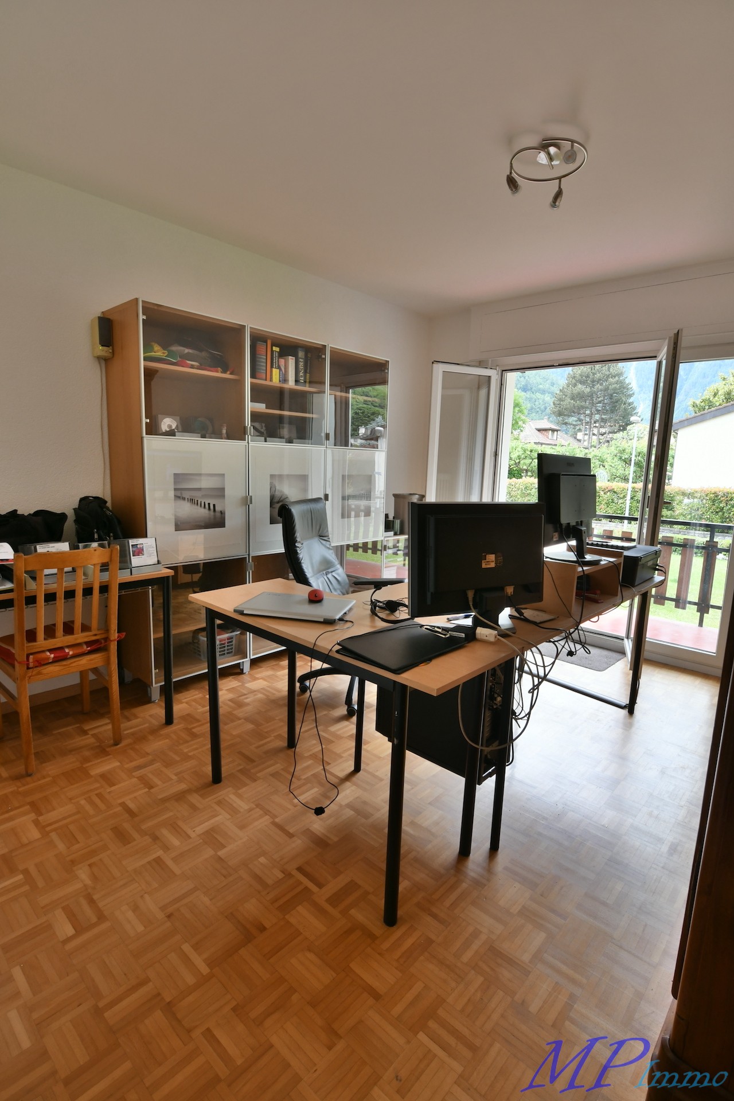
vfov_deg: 96.7
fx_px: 489
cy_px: 550
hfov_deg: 73.7
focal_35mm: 16
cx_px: 367
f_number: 16
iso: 800
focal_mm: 11
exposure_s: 1/25
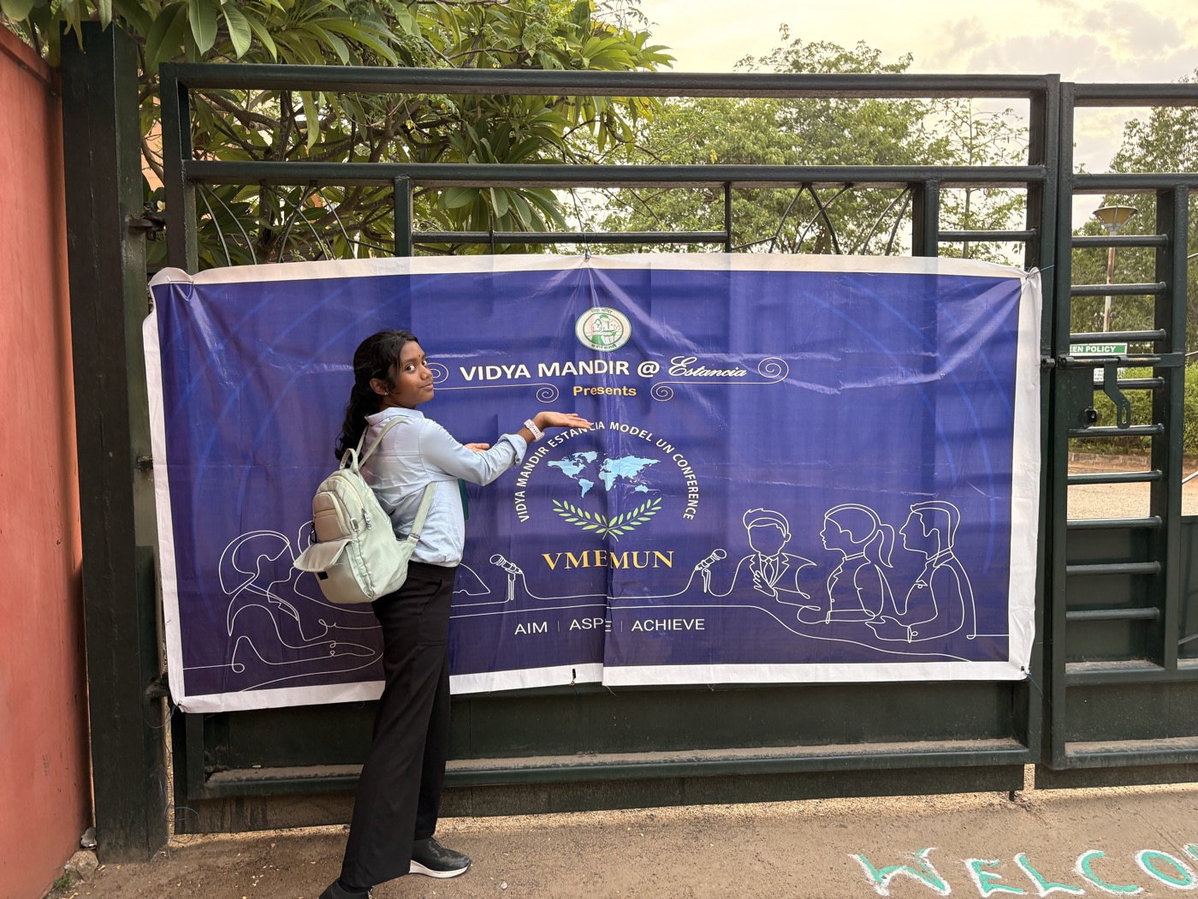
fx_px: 900
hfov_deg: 67.3
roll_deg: +1.8
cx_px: 599
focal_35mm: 26
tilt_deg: -5.8
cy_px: 450
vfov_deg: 53.1
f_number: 1.6
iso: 125
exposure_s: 1/122
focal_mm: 5.96
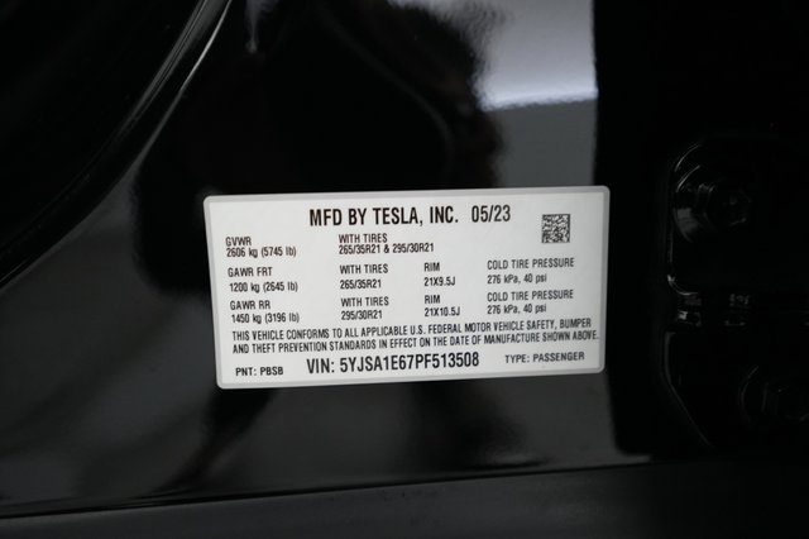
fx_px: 629
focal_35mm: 28
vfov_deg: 46.4
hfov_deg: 65.5
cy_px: 270
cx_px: 404
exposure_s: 1/60
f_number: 2.8
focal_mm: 28
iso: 2500
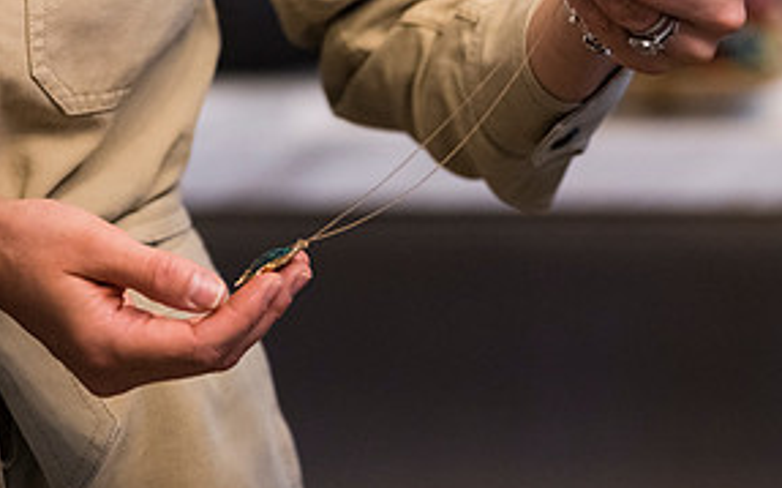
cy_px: 1
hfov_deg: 8.0
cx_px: 504
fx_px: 5623
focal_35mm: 264
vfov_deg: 5.0
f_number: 3.2
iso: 2500
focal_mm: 128
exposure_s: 1/160
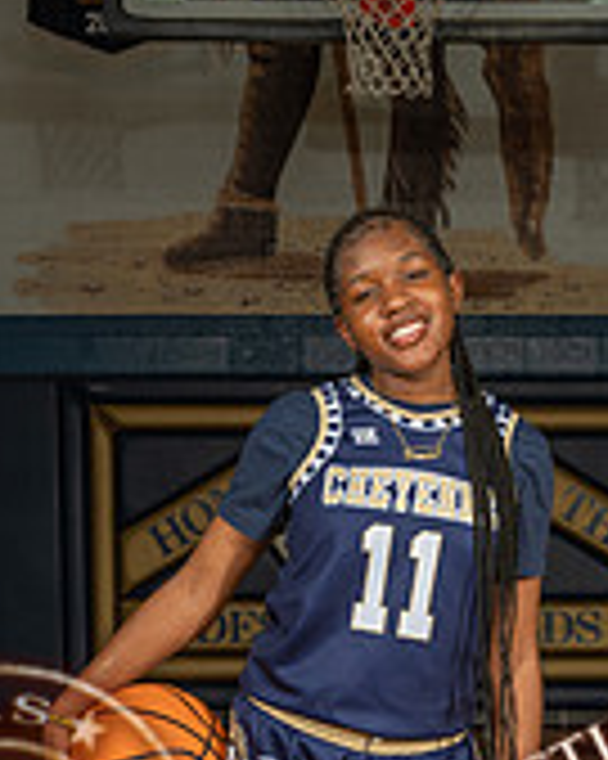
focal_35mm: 95
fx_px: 2139
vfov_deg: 19.6
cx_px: 441
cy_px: 764
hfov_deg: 16.1
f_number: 7.1
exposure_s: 1/200
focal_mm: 38
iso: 160
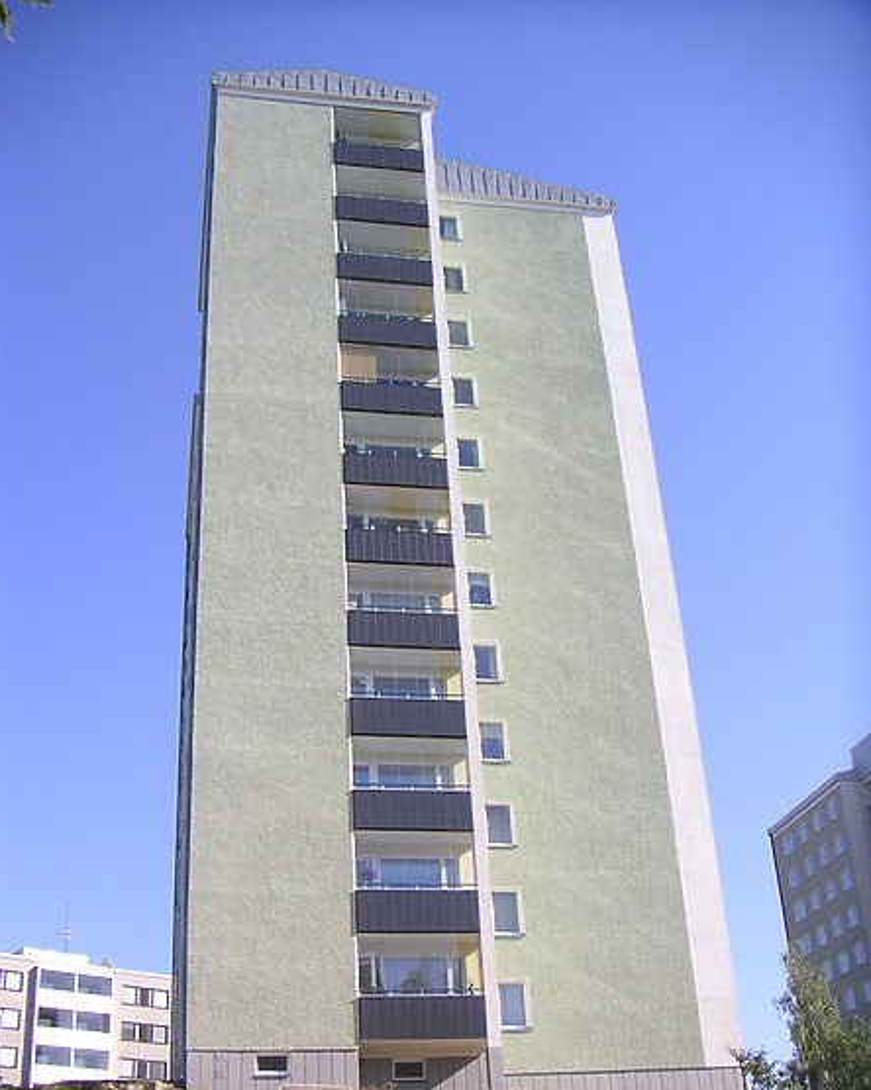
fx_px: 1258
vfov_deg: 46.8
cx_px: 434
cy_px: 584
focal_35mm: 39
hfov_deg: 38.2
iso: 64
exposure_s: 1/750
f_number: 2.8
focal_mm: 4.8
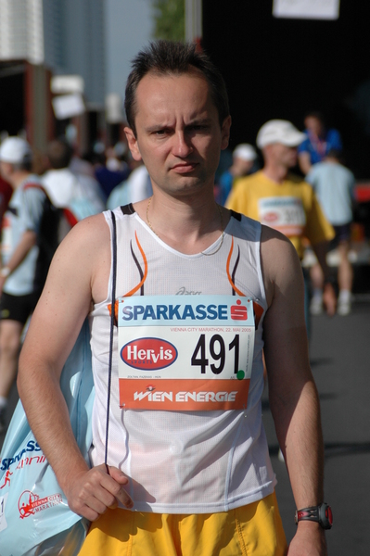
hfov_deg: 8.7
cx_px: 185
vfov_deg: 13.1
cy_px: 278
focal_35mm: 158
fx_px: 2432
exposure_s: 1/3000
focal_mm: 105
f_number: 4.5
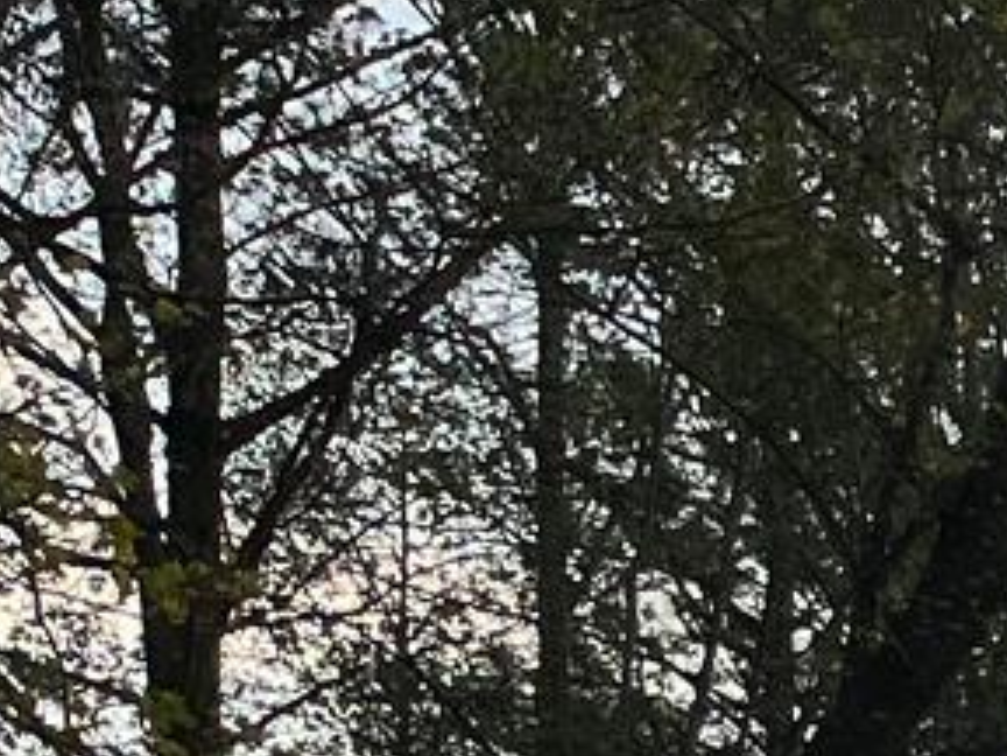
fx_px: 5382
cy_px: 2496
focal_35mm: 185
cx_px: 3514
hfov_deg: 8.2
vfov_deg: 7.0
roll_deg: -0.4
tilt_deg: -2.5
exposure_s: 1/1009
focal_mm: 5.1
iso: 50
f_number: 1.6
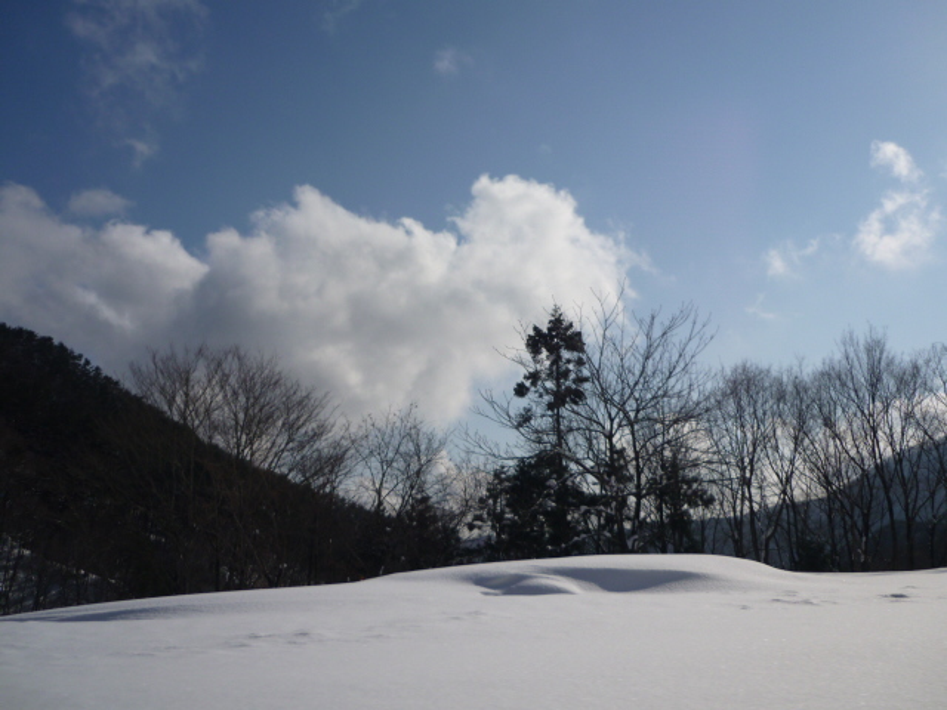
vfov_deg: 42.9
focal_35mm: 33
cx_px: 474
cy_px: 355
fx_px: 903
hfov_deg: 55.4
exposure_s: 1/800
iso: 80
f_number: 8
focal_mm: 5.5
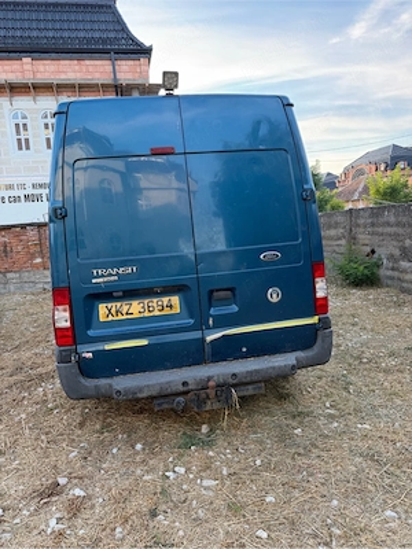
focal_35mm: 24
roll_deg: +4.0
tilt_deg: -7.4
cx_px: 206
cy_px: 274
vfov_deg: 71.6
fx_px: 381
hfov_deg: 56.8
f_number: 1.78
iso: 80
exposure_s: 1/246
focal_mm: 6.76
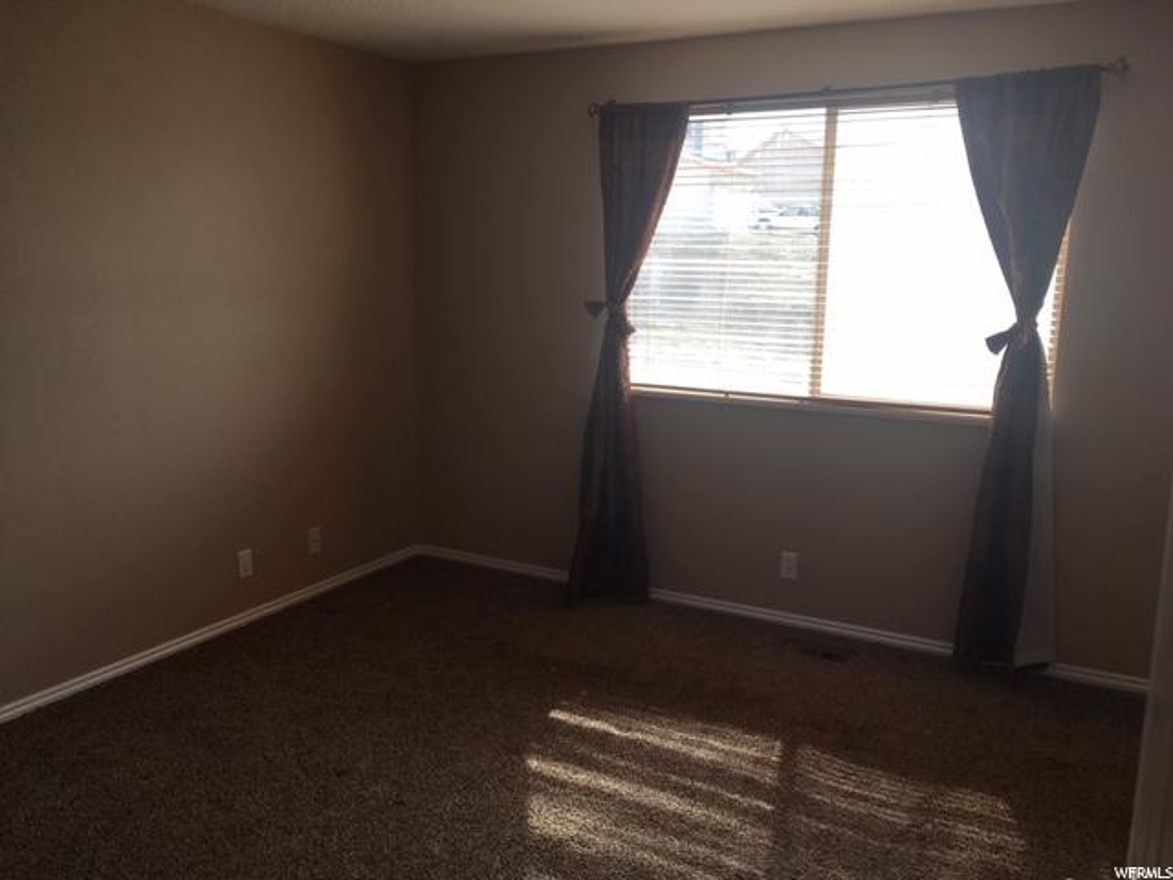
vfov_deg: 48.2
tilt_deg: -8.9
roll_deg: +0.7
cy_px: 440
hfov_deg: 61.7
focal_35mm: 29
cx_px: 586
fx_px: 983
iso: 25
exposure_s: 1/196
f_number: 2.2
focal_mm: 4.15
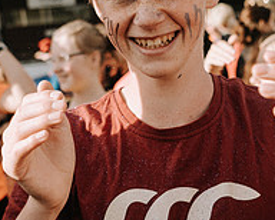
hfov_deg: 27.1
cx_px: 42
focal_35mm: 68
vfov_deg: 22.3
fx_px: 554
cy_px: 49
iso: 100
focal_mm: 24
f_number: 2.8
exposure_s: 1/1250
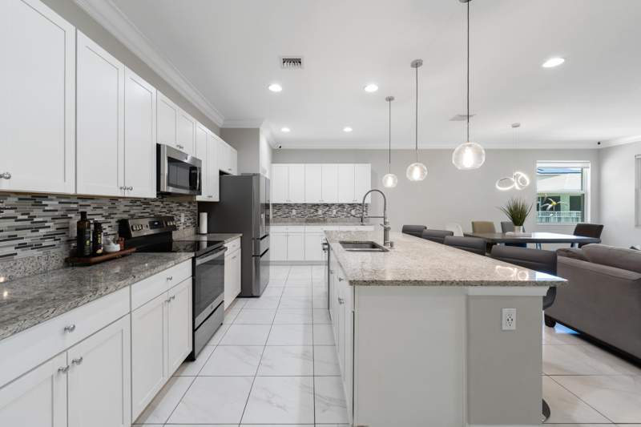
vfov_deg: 81.2
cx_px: 320
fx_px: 249
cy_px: 214
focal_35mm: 14
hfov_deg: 104.3
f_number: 9
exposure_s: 1/4
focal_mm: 14
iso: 250
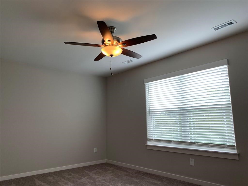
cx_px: 124
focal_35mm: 26
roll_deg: +0.4
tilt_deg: +8.4
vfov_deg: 53.1
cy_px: 93
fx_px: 186
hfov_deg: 67.3
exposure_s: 1/120
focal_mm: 4.25
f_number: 1.8
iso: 40
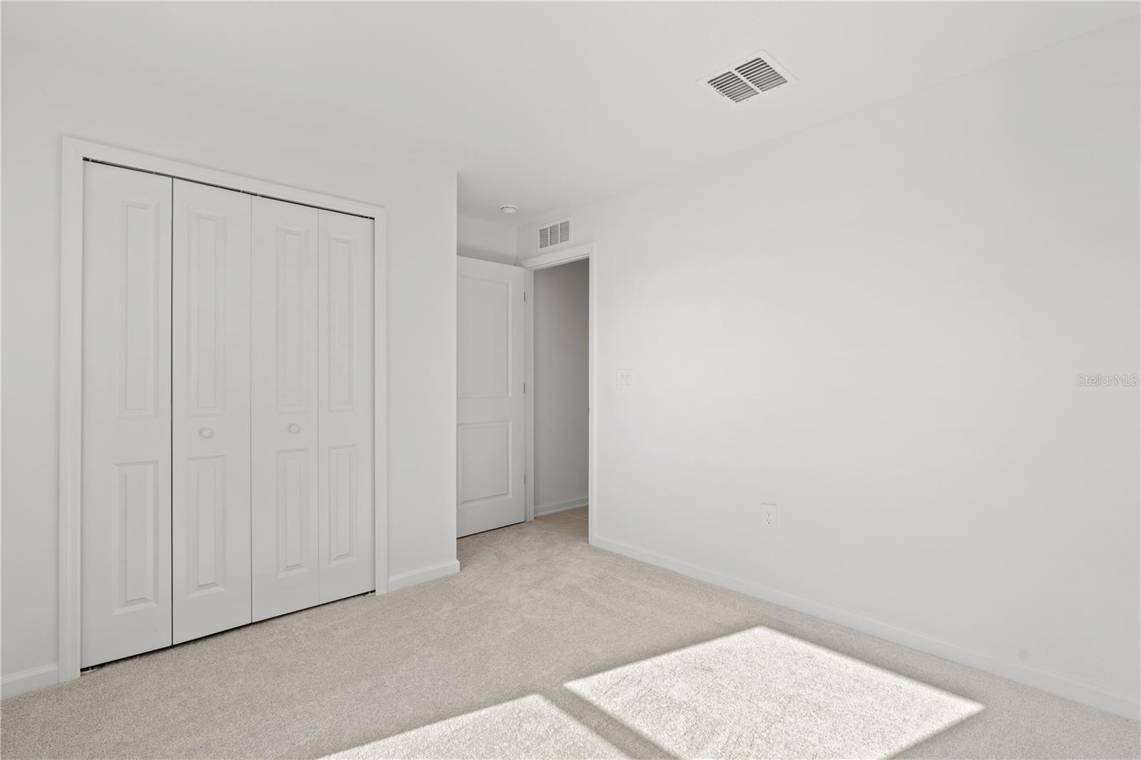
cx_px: 570
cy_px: 380
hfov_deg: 96.7
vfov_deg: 73.7
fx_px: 507
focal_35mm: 16
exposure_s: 1/4
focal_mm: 16
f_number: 9
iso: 100
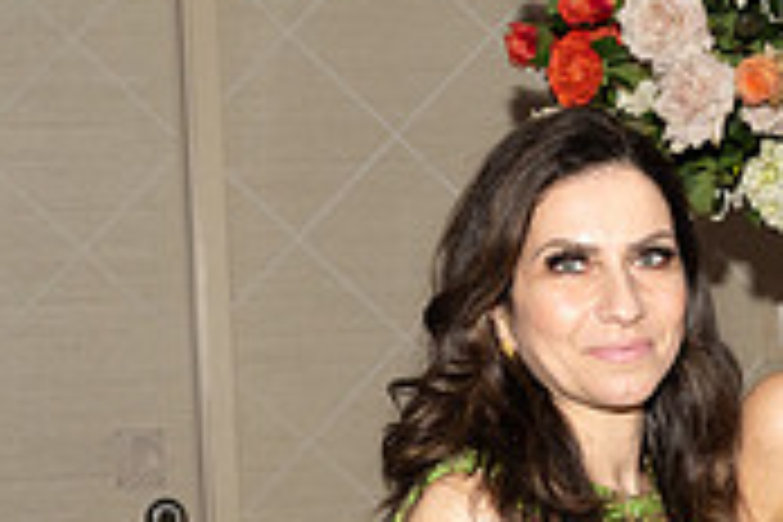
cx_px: 994
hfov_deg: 15.1
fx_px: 2827
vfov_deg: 10.5
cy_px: 515
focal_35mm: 130
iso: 800
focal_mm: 39
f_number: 5.6
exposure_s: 1/100
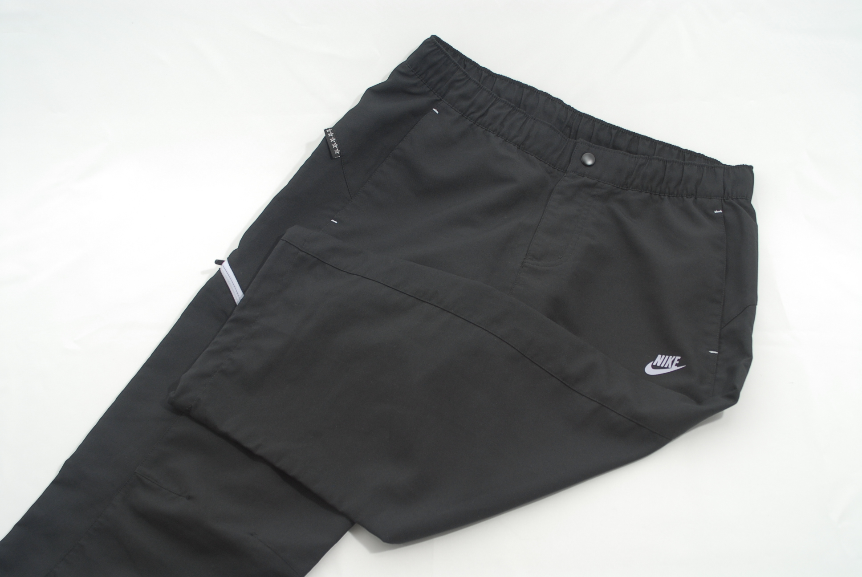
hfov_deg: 37.8
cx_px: 431
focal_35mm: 52
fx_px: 1259
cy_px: 288
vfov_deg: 25.8
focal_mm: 35
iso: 200
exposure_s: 1/200
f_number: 6.3
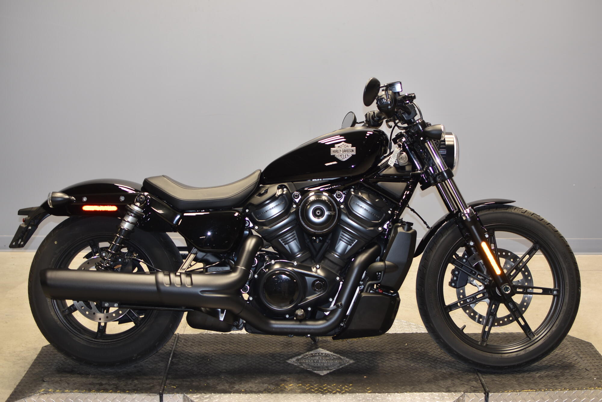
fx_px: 879
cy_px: 201
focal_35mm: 52
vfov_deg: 25.8
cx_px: 301
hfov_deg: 37.8
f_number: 2.8
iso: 100
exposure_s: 1/40
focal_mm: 35
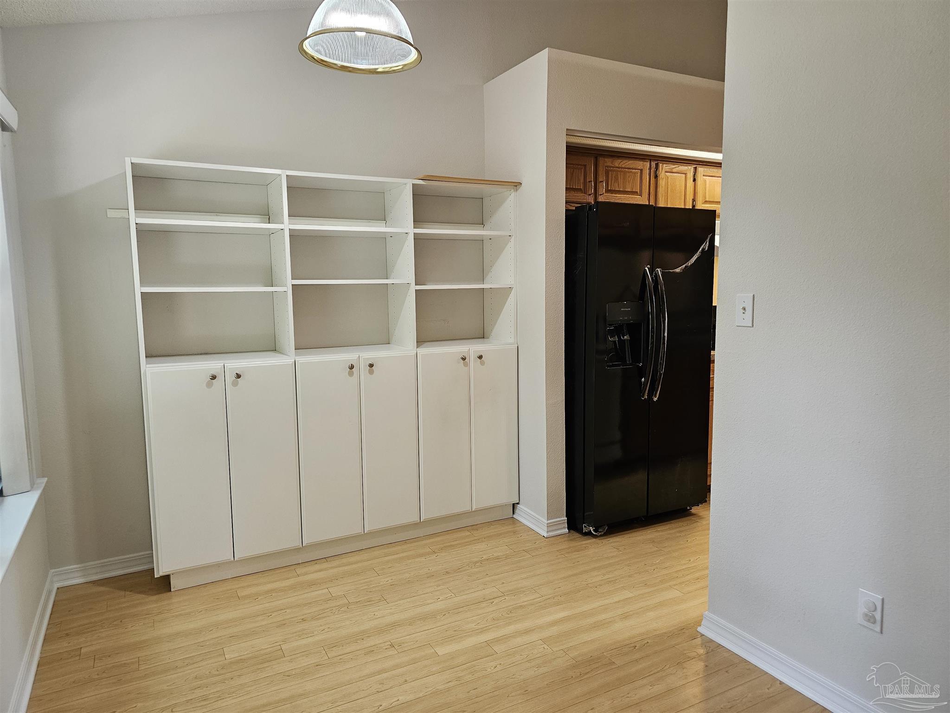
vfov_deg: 58.9
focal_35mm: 23
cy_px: 356
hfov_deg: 73.9
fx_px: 631
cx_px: 475
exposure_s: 1/120
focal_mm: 6.3
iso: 250
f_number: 1.7
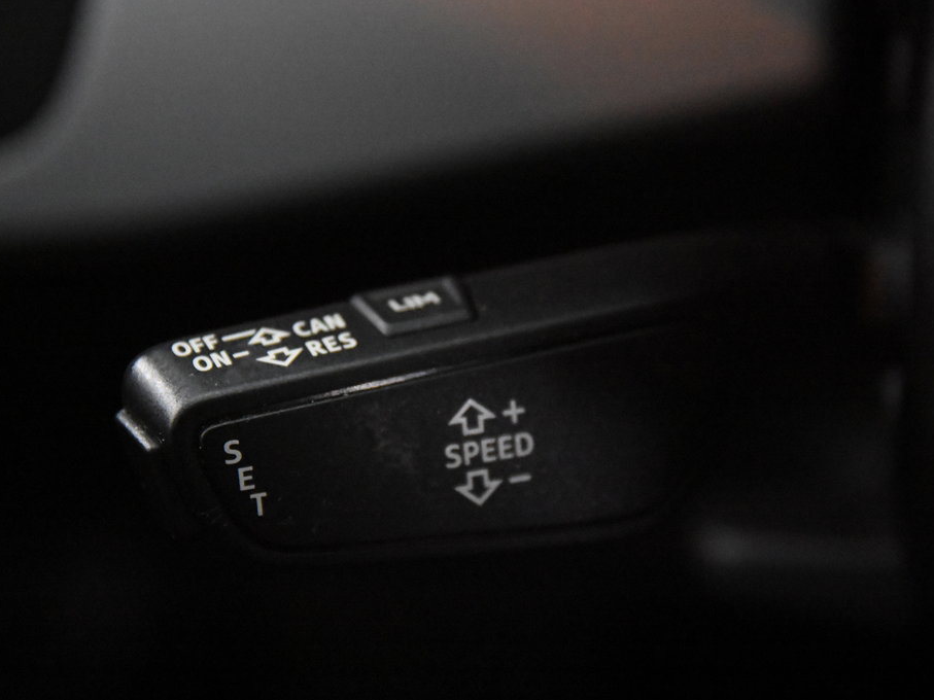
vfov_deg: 13.0
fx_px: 3076
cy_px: 351
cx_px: 438
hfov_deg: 17.3
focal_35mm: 114
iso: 12800
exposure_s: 1/50
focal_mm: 70
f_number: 4
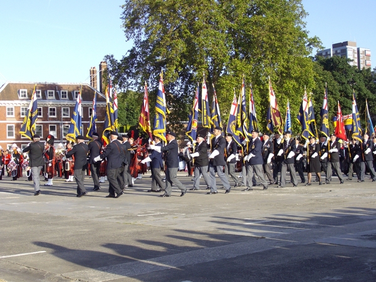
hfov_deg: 34.3
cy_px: 141
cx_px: 188
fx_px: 608
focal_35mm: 56
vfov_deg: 26.1
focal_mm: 9.2
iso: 80
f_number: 3.4
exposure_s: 1/400
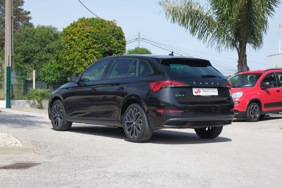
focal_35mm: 68
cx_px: 141
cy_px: 94
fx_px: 533
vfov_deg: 20.0
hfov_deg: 29.7
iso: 160
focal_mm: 45
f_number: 9
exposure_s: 1/200
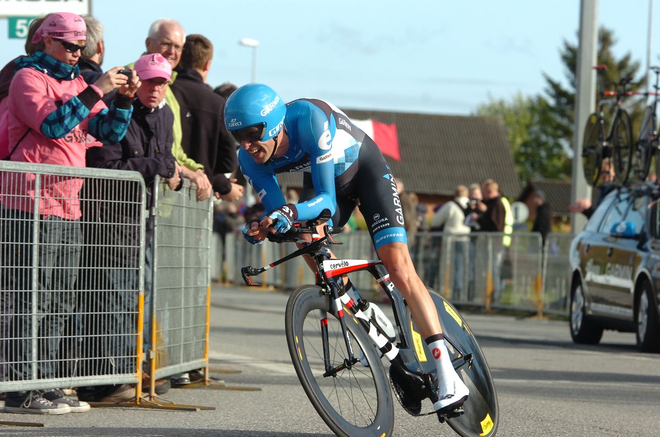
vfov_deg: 6.8
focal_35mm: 202
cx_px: 330
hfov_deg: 10.2
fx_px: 3705
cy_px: 218
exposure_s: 1/1000
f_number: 6
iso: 500
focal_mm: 135
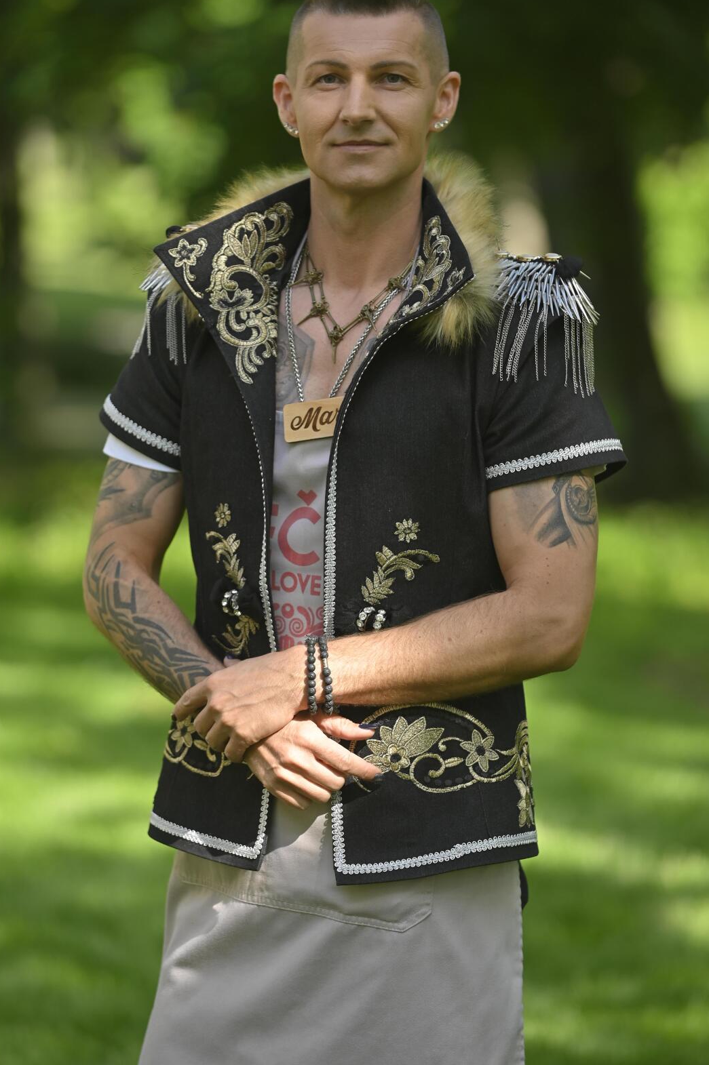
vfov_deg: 11.6
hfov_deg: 7.7
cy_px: 473
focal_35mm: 178
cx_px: 315
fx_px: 5266
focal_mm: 155
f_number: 4
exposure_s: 1/800
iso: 200
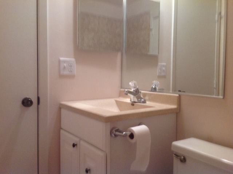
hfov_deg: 52.7
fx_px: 235
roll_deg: -2.5
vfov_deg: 40.6
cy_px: 87
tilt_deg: -6.6
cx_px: 116
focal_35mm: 35
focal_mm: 4.28
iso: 160
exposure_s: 1/17
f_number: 2.4
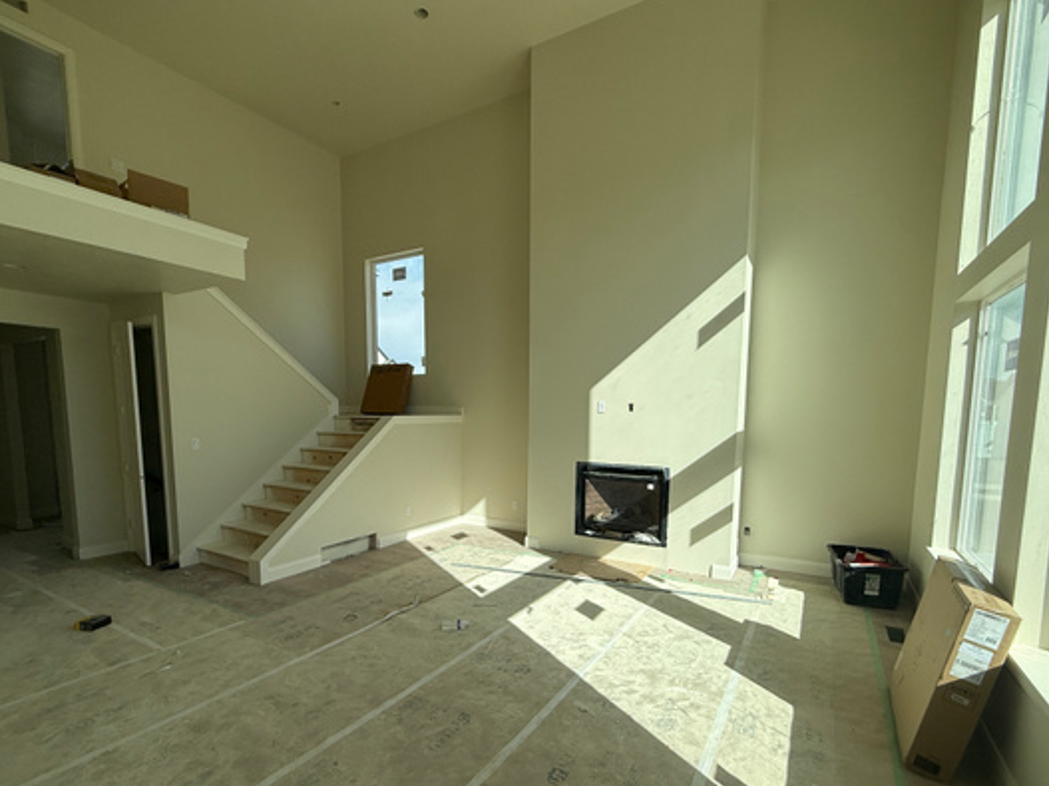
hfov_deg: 91.0
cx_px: 525
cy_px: 468
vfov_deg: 74.0
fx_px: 515
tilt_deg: -5.6
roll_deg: -0.6
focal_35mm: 17
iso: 50
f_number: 2.2
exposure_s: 1/1431
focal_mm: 2.22
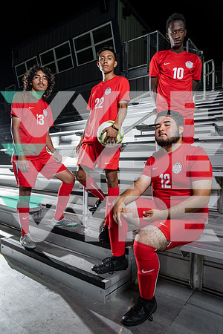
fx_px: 223
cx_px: 112
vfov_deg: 73.7
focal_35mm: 24
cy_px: 167
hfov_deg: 53.1
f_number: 5.6
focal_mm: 24
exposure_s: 1/250
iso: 800
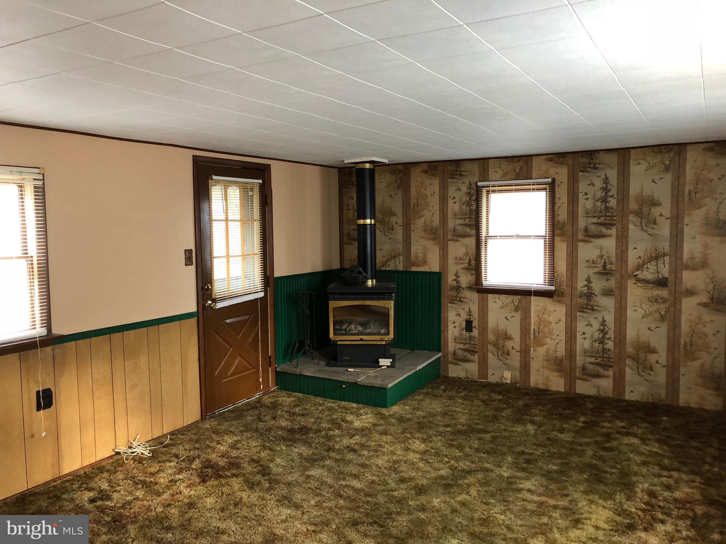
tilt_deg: -4.3
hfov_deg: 63.4
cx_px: 363
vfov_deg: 49.7
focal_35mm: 28
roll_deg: +1.6
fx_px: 587
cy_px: 272
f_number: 1.8
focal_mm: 4
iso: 40
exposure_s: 1/15
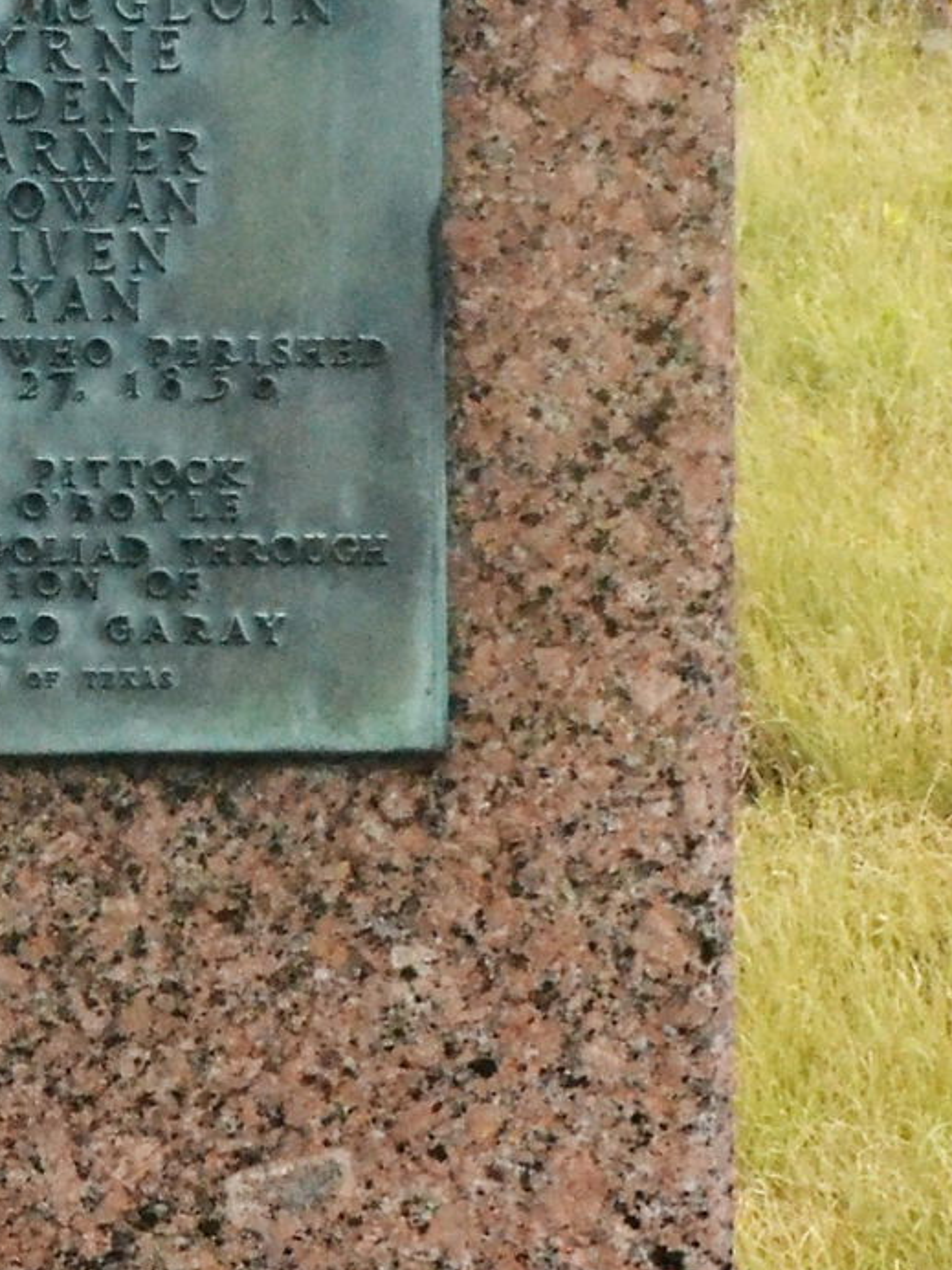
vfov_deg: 9.4
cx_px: -189
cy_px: 367
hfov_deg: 7.0
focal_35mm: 210
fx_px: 7700
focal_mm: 35
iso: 3200
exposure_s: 1/640
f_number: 16
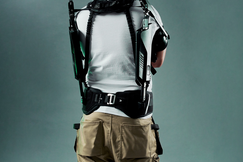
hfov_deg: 51.6
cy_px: 59
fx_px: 250
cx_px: 143
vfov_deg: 35.7
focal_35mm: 37
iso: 1000
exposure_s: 1/160
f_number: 9
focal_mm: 28
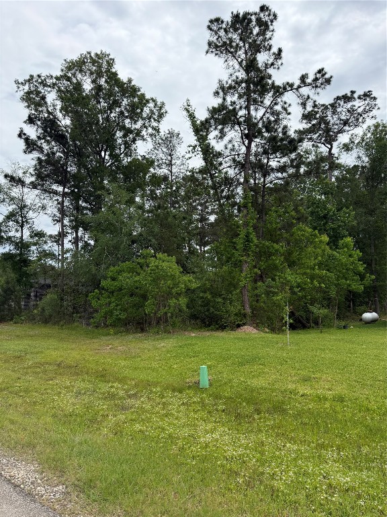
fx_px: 358
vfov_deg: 71.6
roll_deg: -0.2
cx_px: 194
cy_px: 258
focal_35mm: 24
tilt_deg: +7.9
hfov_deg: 56.8
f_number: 1.78
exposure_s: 1/4673
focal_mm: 6.76
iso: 100
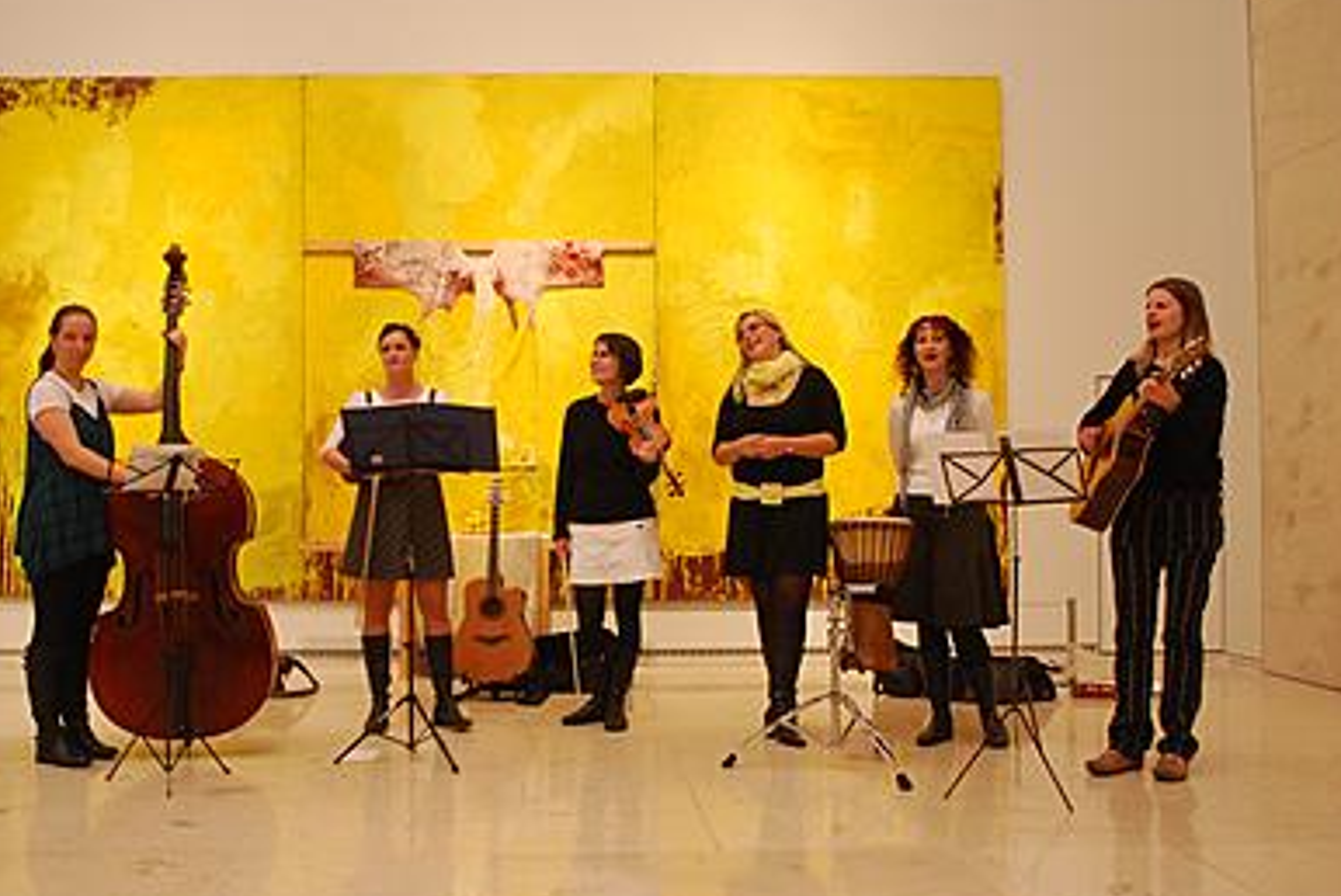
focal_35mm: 35
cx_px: 608
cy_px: 471
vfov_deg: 37.9
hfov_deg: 54.3
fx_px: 1305
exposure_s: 1/30
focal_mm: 20
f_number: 3.8
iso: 560
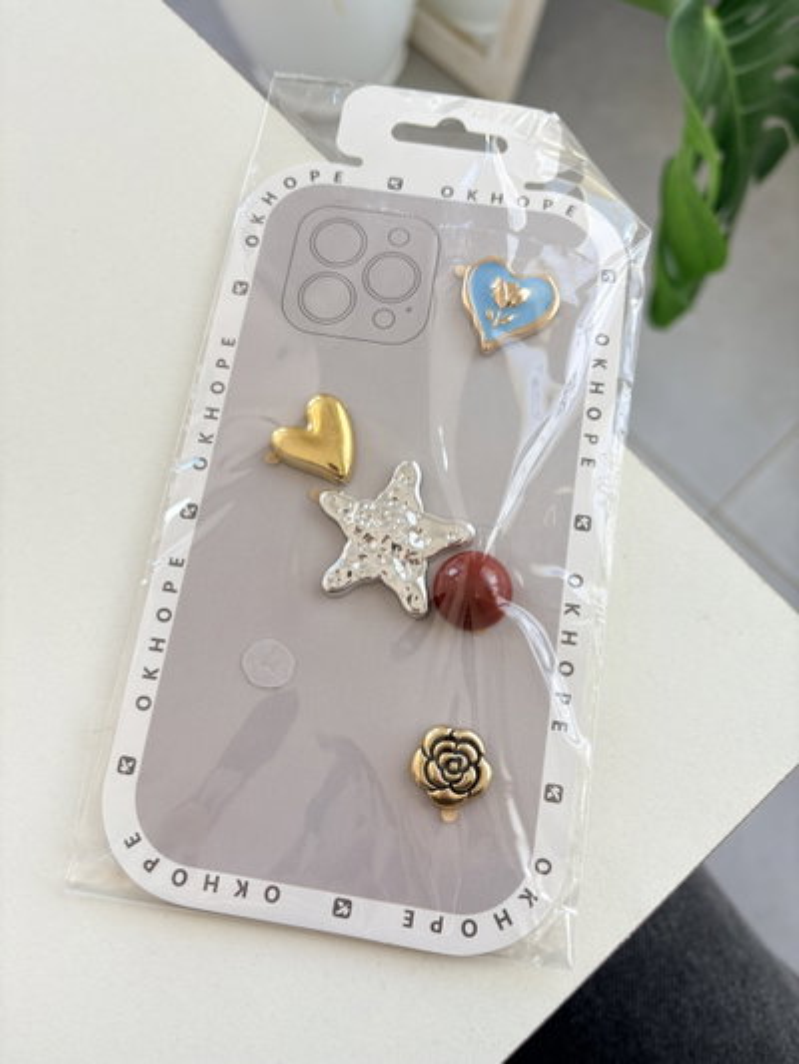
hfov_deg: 53.1
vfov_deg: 67.3
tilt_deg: -74.2
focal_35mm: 26
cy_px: 532
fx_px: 800
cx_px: 400
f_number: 1.6
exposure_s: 1/121
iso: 40
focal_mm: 5.96
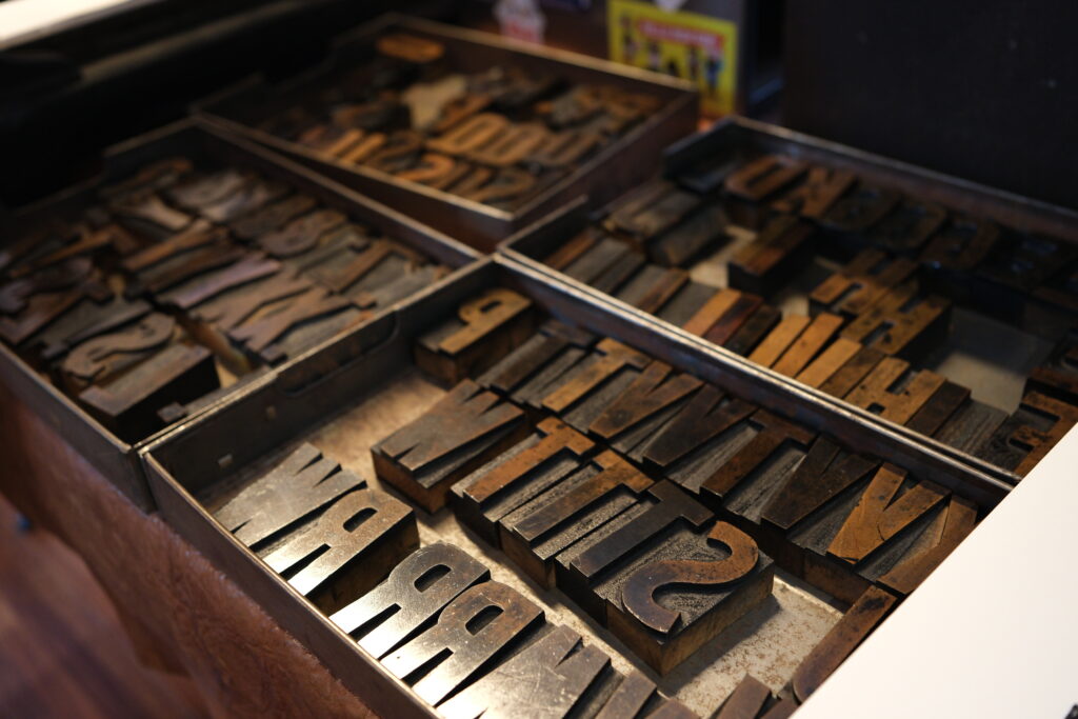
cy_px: 360
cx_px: 539
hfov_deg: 54.4
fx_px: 1048
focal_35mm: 35
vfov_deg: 37.9
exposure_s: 1/34
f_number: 2.2
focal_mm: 23
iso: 1250
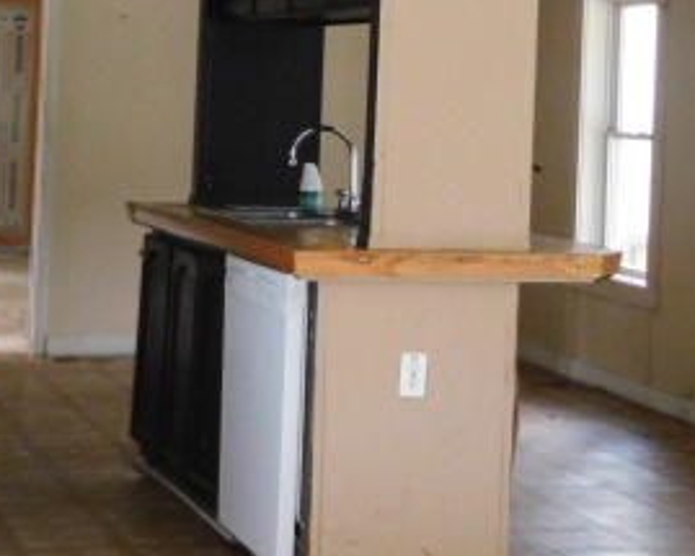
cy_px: 80
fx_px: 1912
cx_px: 380
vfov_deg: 16.4
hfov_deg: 20.6
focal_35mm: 93
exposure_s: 1/15
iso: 800
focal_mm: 7.1
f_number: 3.6
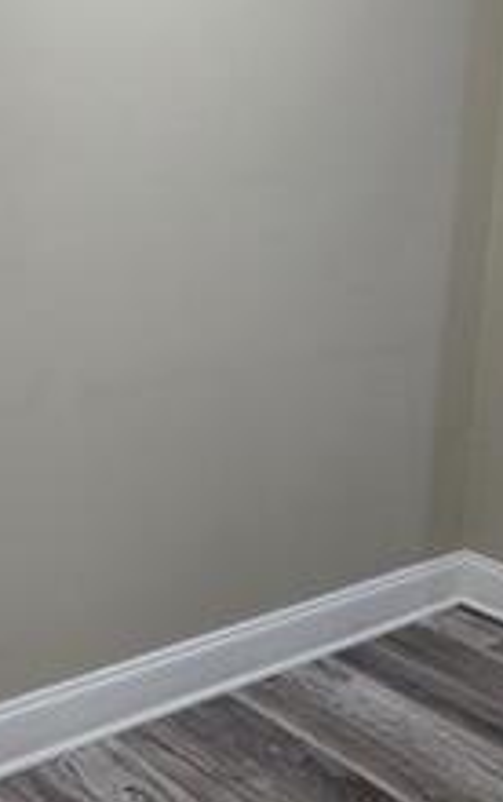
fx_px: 875
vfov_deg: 47.8
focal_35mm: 40
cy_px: 222
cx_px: -208
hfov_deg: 25.7
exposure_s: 1/120
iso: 80
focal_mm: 2.2
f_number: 2.2
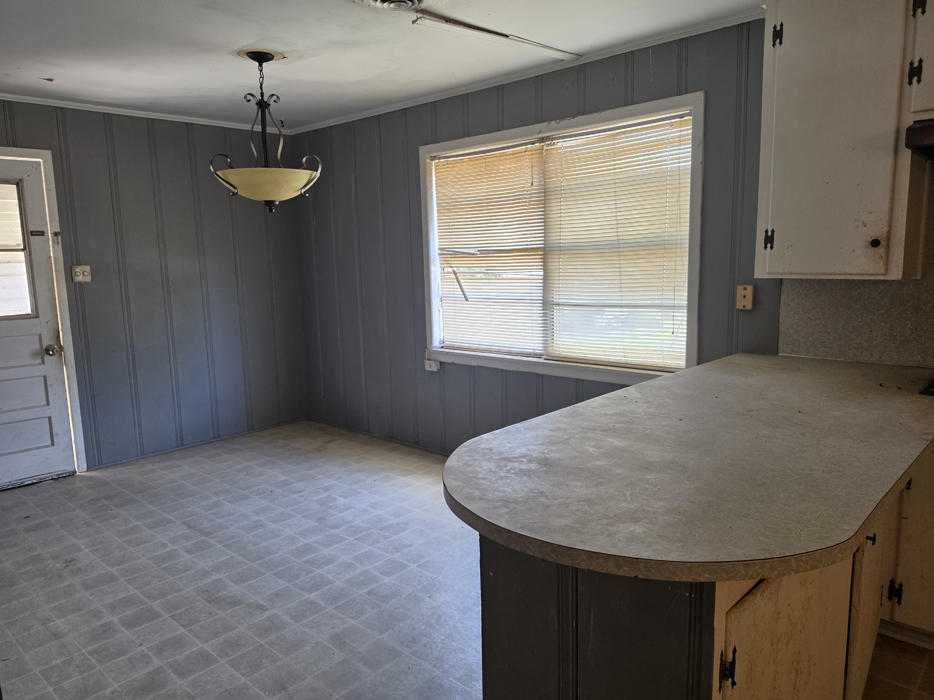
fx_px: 621
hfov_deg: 73.9
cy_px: 350
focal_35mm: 23
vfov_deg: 58.9
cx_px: 467
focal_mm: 6.5
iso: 100
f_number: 1.4
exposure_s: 1/120
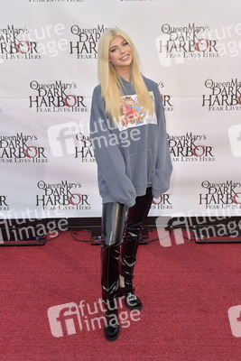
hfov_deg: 38.9
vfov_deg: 55.8
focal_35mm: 34
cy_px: 180
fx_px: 341
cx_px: 120
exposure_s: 1/200
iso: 320
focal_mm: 34
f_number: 5.6
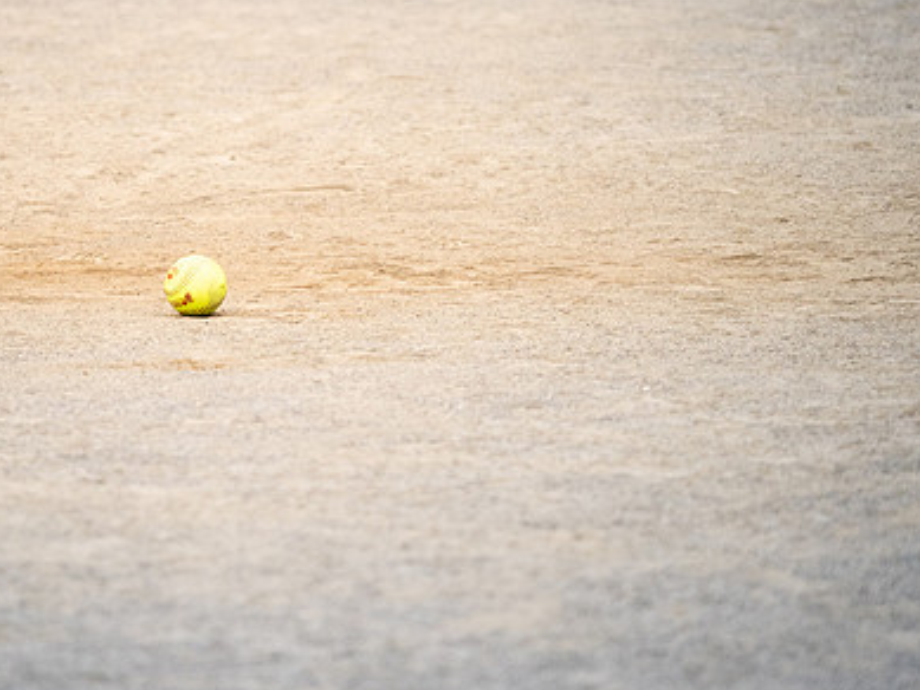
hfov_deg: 4.4
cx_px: 333
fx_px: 11884
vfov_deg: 3.3
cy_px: 211
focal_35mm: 447
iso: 400
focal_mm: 150
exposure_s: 1/1600
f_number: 2.8
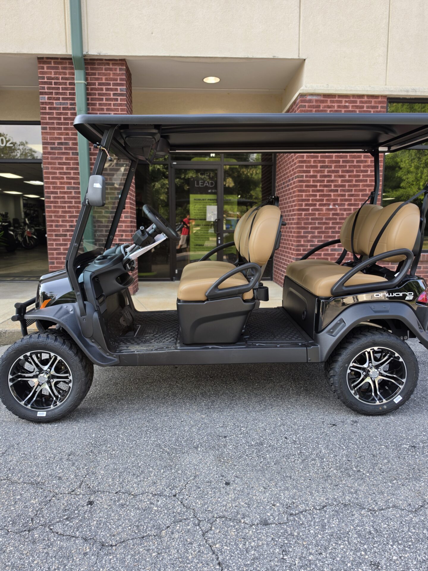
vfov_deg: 73.9
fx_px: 379
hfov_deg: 58.9
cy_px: 286
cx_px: 214
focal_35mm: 23
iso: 20
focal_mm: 6.5
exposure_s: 1/180
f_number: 1.4
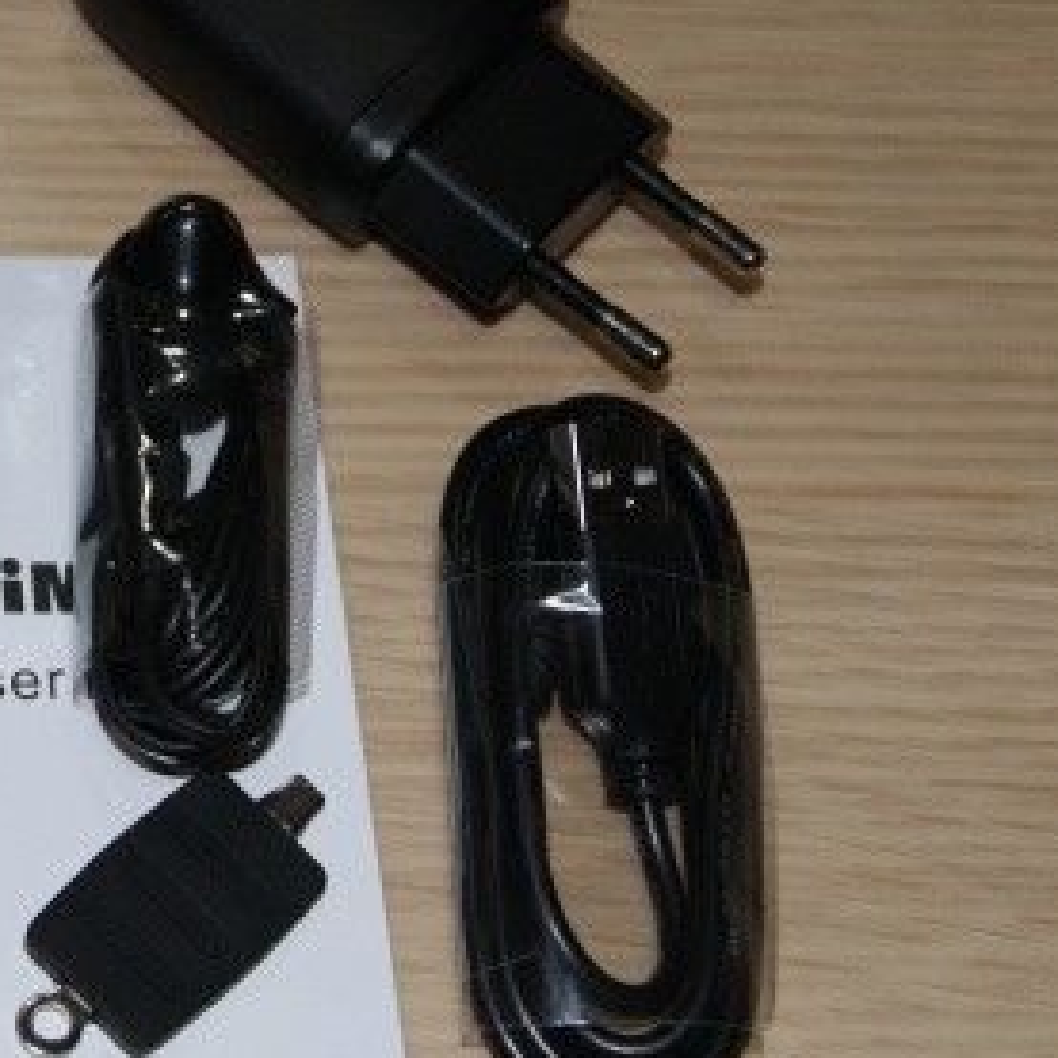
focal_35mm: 103
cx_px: -48
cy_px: 485
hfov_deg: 16.5
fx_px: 3561
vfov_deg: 16.9
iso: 400
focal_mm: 35
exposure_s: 1/60
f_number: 5.6
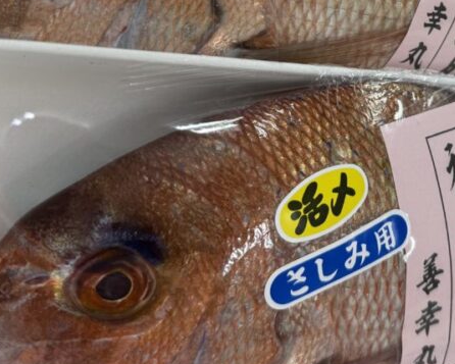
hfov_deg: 32.3
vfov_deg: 25.5
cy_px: -16
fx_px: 754
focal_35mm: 56
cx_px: 390
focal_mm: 6.76
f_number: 1.78
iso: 100
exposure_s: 1/120
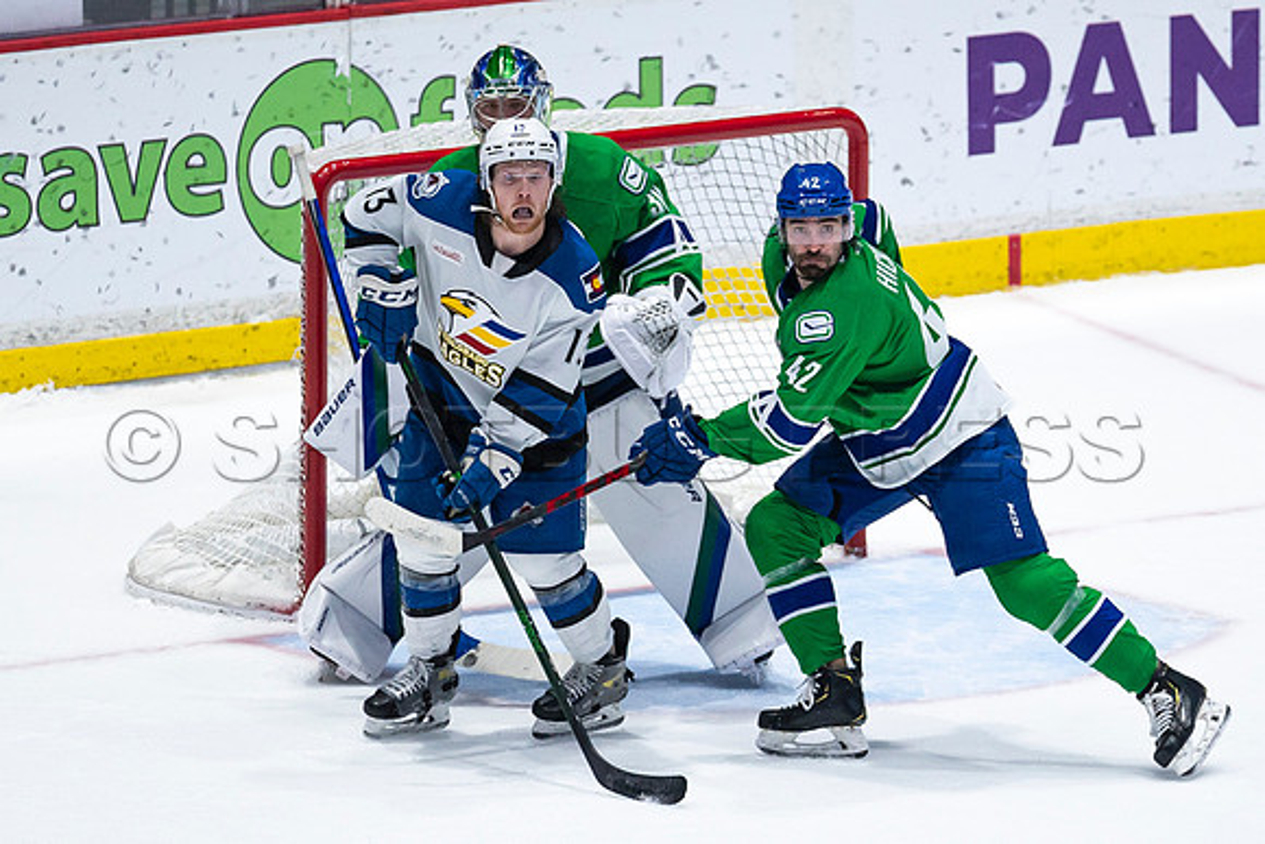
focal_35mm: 445
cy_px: 370
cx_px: 806
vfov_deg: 3.1
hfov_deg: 4.6
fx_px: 15638
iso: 1250
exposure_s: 1/1250
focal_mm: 200
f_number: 2.8
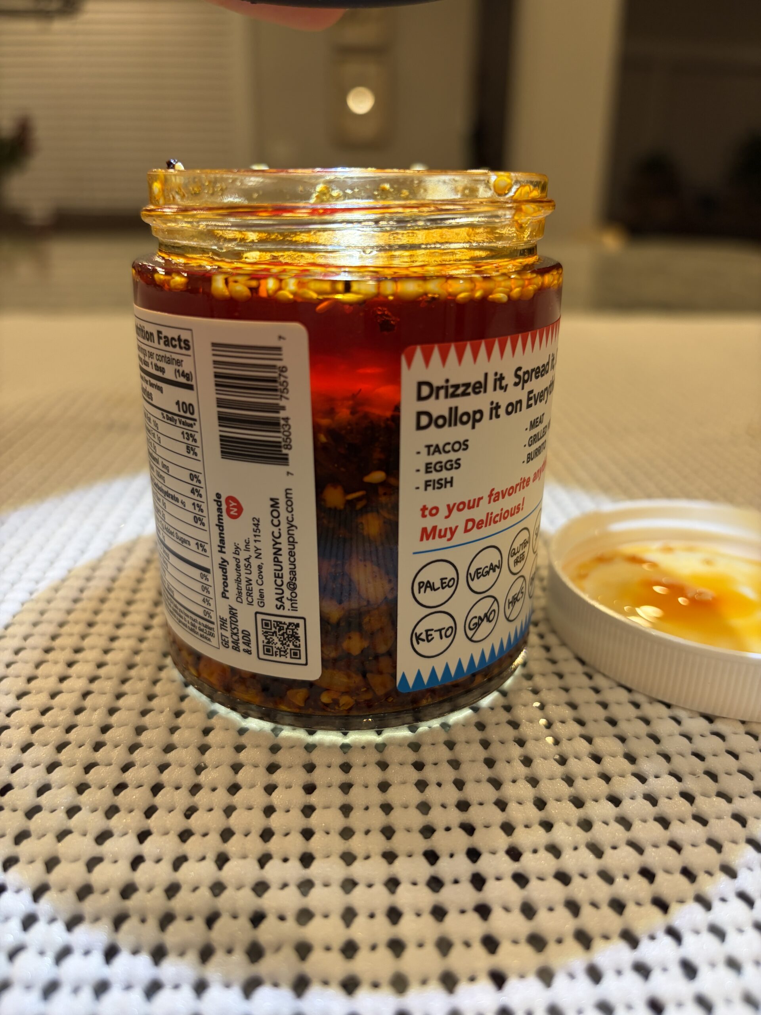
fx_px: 762
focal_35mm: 26
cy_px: 508
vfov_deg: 67.3
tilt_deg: -21.5
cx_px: 380
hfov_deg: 53.1
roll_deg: -0.9
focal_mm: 5.96
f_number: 1.6
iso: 100
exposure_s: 1/60
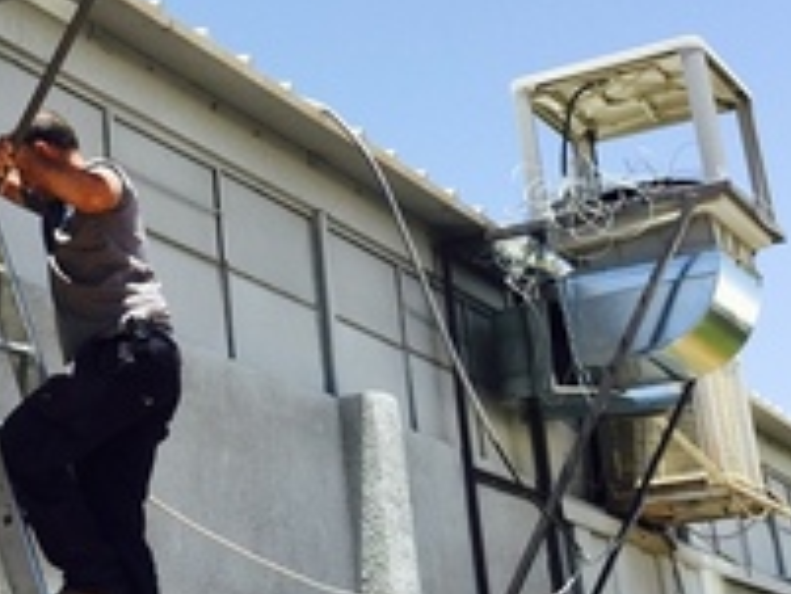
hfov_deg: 26.6
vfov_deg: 19.9
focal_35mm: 72
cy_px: 22
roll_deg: +1.6
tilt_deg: +27.3
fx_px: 1646
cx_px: 193
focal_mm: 4.15
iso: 32
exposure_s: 1/1412
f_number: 2.2
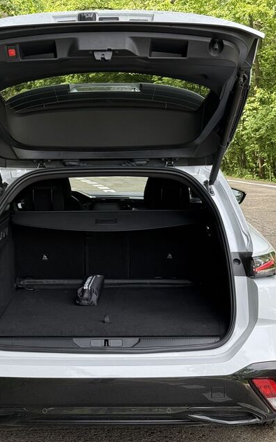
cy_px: 220
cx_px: 96
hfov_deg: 18.8
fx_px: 830
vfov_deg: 29.8
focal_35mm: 69
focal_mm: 6.76
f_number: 1.78
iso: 100
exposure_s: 1/381
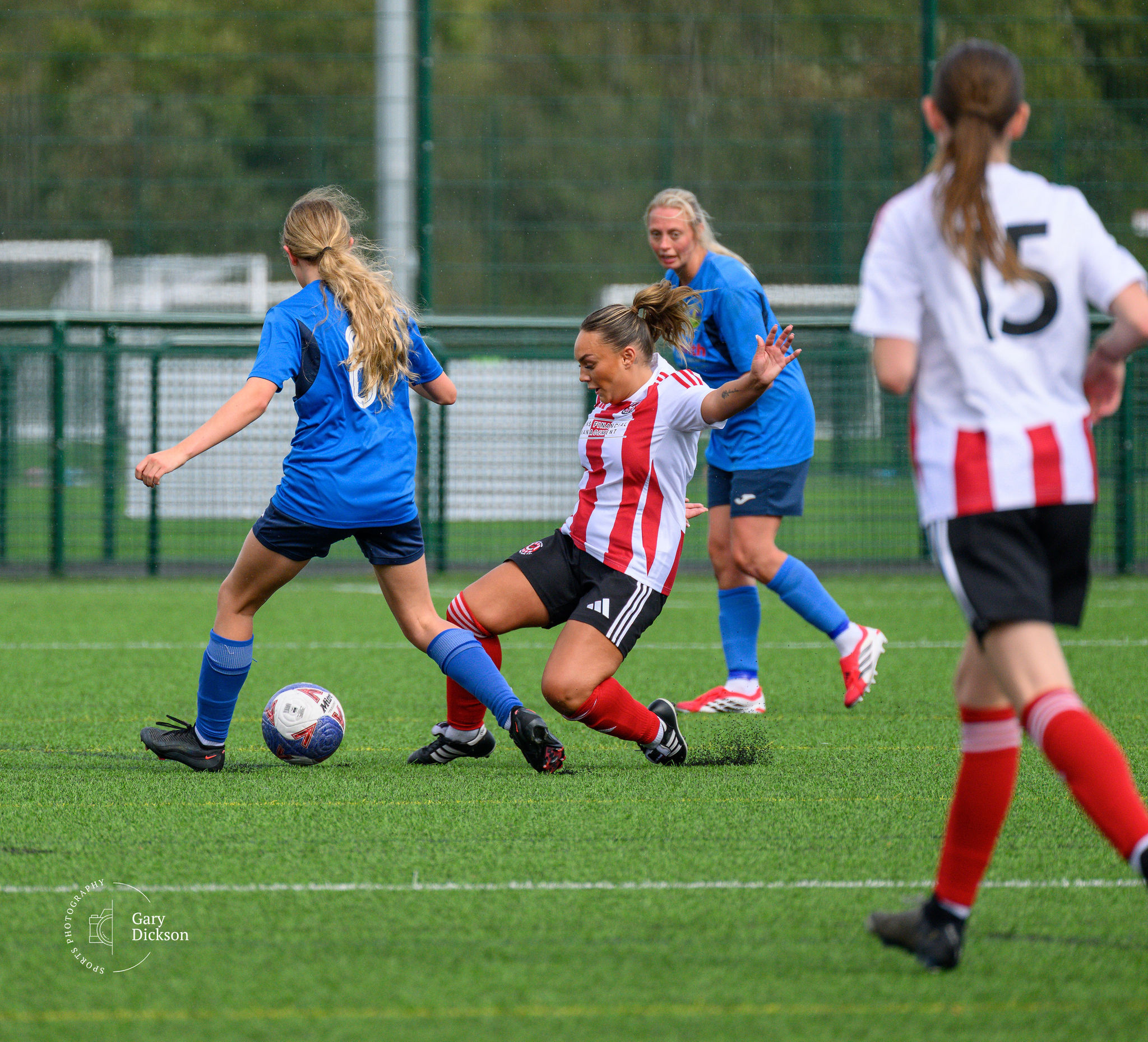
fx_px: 22374
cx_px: 511
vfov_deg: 2.7
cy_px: 388
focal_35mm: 625
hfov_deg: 2.9
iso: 720
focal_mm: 400
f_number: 5.6
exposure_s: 1/1600
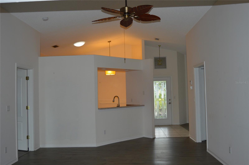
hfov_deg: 55.2
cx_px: 124
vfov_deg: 38.3
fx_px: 238
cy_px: 82
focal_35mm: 34
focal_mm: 23
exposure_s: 1/60
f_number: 3.8
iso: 450
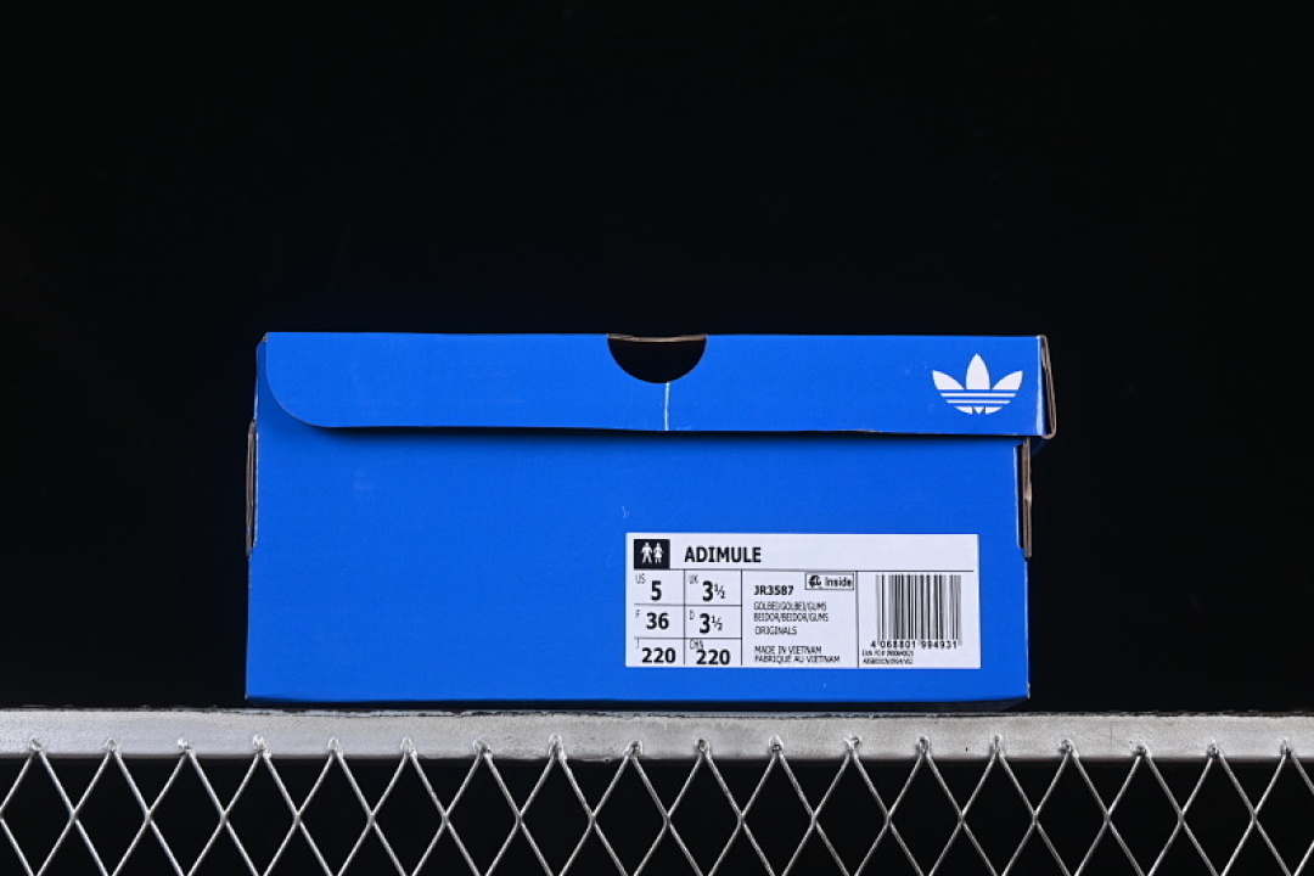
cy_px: 438
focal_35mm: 75
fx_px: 2737
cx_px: 657
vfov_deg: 18.2
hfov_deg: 27.0
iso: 160
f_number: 8
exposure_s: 1/80
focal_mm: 50
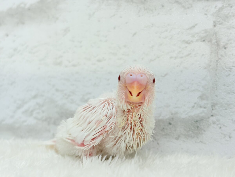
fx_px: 353
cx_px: 118
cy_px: 88
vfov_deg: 28.0
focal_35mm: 52
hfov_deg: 36.8
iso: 64
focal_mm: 5.96
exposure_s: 1/100
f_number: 1.6
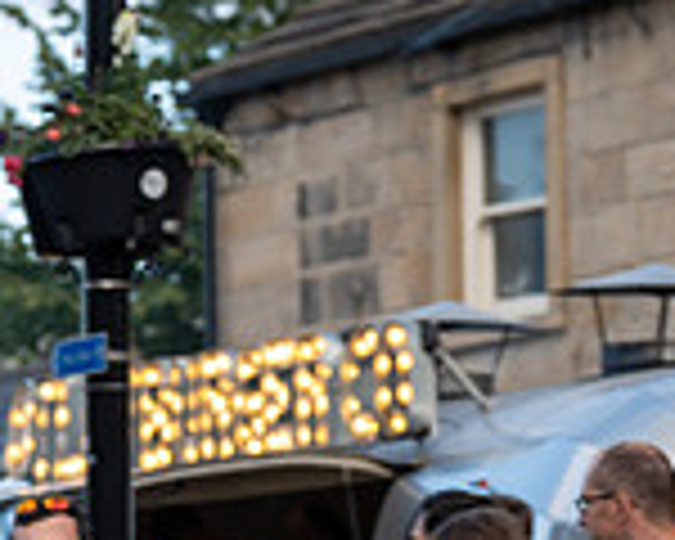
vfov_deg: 5.5
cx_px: 212
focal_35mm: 279
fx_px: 5574
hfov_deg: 6.9
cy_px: 794
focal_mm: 77
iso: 320
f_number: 3.2
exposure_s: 1/1000
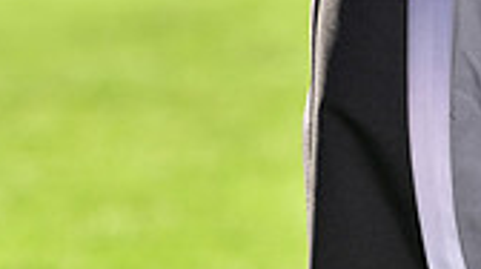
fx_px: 9235
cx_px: 468
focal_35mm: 725
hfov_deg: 3.0
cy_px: -446
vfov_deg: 1.7
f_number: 5
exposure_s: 1/250
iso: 80
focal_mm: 200
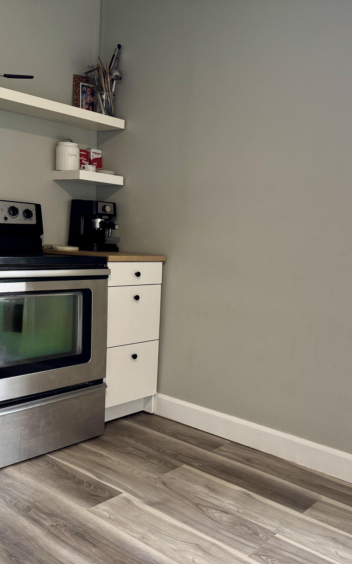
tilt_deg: -5.5
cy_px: 282
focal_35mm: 34
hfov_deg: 37.0
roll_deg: -3.4
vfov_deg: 56.7
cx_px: 229
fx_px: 522
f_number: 1.78
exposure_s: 1/109
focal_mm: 6.76
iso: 200
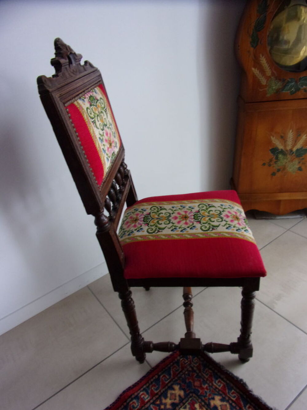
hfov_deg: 56.8
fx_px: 284
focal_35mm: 24
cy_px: 205
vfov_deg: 71.6
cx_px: 154
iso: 144
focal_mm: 4.3
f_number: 3.3
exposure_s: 1/34
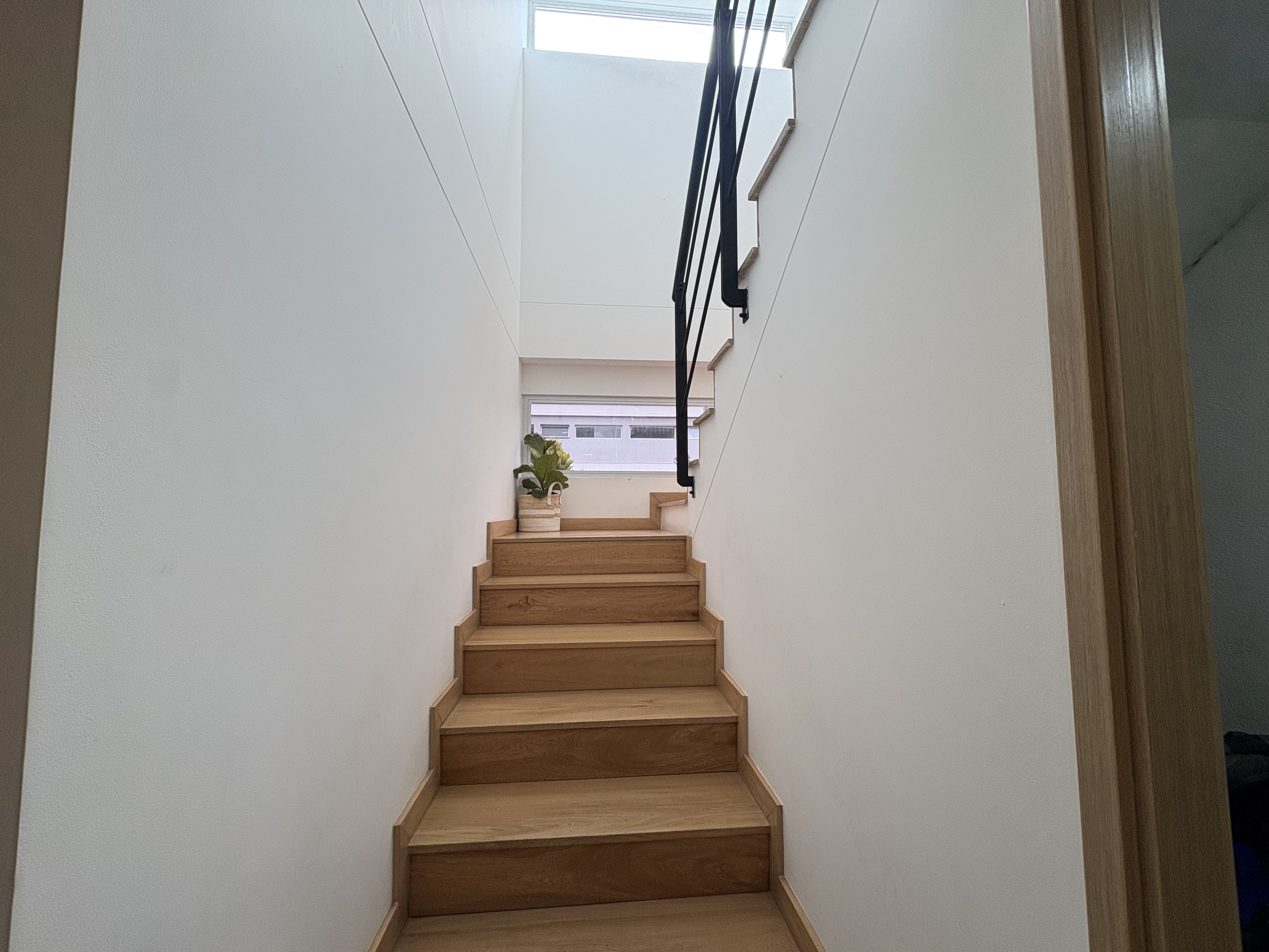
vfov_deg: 85.7
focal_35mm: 14
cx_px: 634
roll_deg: +0.5
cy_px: 476
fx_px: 513
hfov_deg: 102.1
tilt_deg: +4.8
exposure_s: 1/99
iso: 80
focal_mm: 2.22
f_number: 2.2
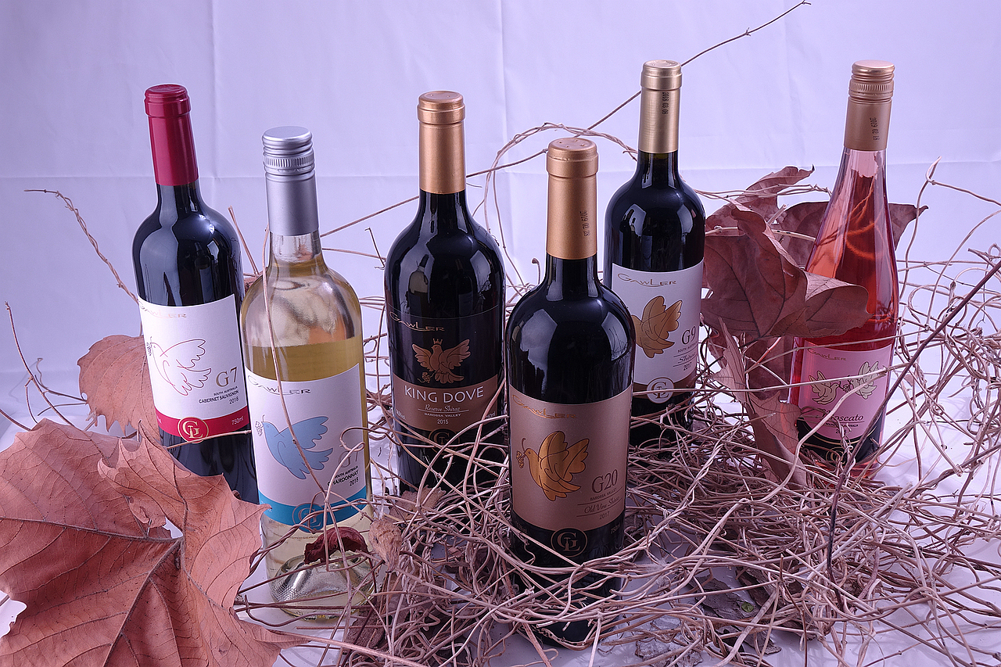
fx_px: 1168
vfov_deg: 31.9
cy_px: 334
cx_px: 500
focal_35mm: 42
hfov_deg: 46.4
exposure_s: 1/160
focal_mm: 15.45
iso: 80
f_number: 7.1
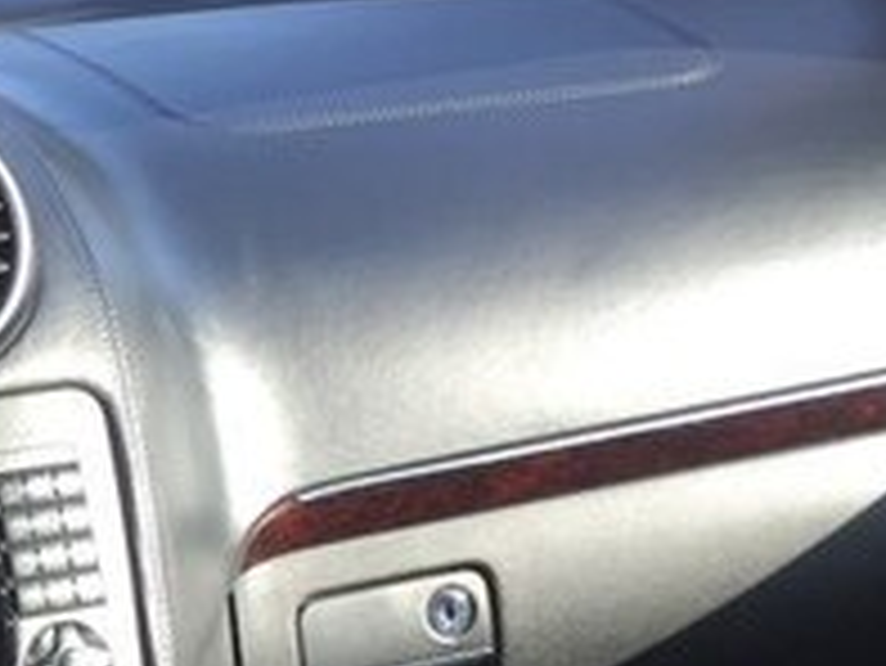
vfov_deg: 14.9
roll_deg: +8.4
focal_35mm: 97
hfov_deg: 18.4
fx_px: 2484
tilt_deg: -23.8
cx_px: -346
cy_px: 700
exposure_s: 1/203
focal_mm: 4.15
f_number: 2.2
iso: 32
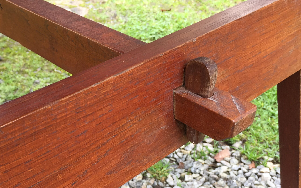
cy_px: 157
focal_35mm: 45
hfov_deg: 44.0
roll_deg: -0.7
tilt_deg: -40.9
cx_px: 112
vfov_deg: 27.9
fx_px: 369
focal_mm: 4.15
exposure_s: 1/50
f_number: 2.2
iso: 40
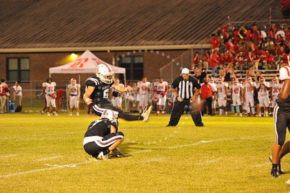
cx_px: 145
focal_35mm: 155
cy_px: 96
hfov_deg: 13.3
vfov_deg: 8.8
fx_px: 1248
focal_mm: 155
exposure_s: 1/160
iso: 5000
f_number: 5
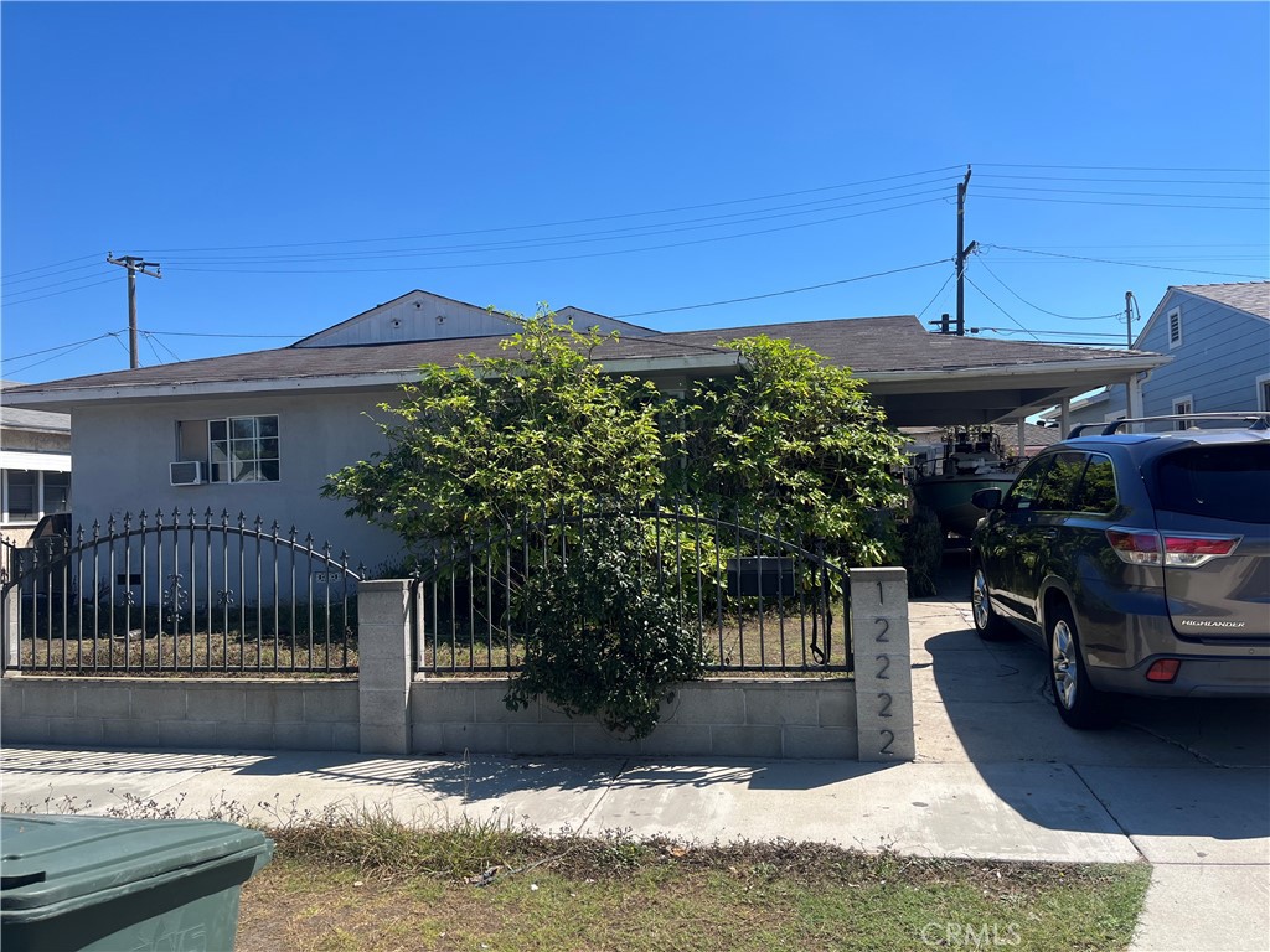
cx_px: 635
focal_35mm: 26
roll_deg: +1.8
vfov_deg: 53.1
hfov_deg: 67.3
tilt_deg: +1.8
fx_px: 954
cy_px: 476
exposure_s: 1/2967
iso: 50
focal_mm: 5.1
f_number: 1.6
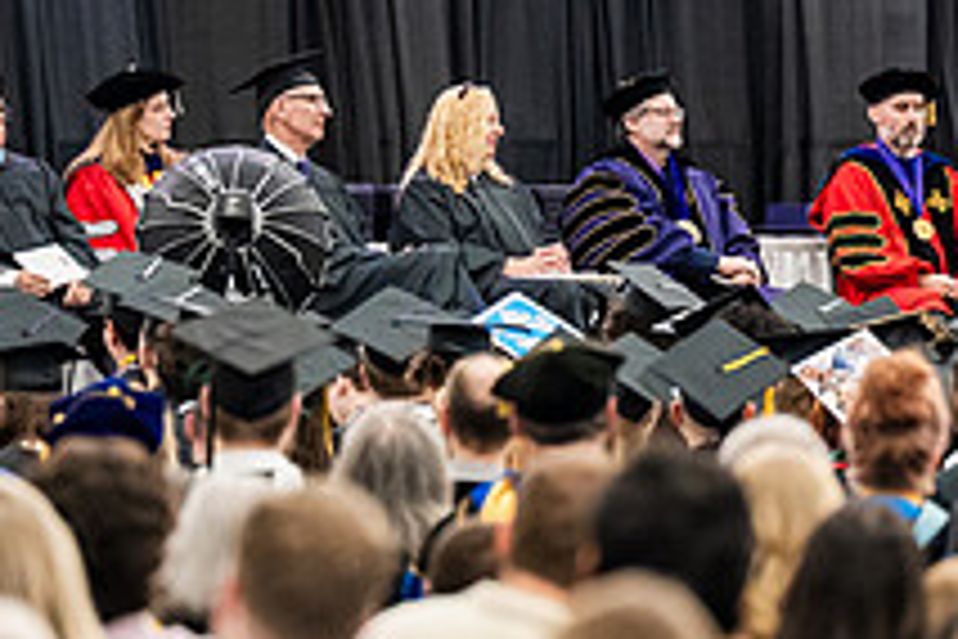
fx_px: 14529
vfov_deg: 2.5
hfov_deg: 3.8
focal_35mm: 546
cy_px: 146
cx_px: 1232
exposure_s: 1/200
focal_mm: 200
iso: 5000
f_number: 4
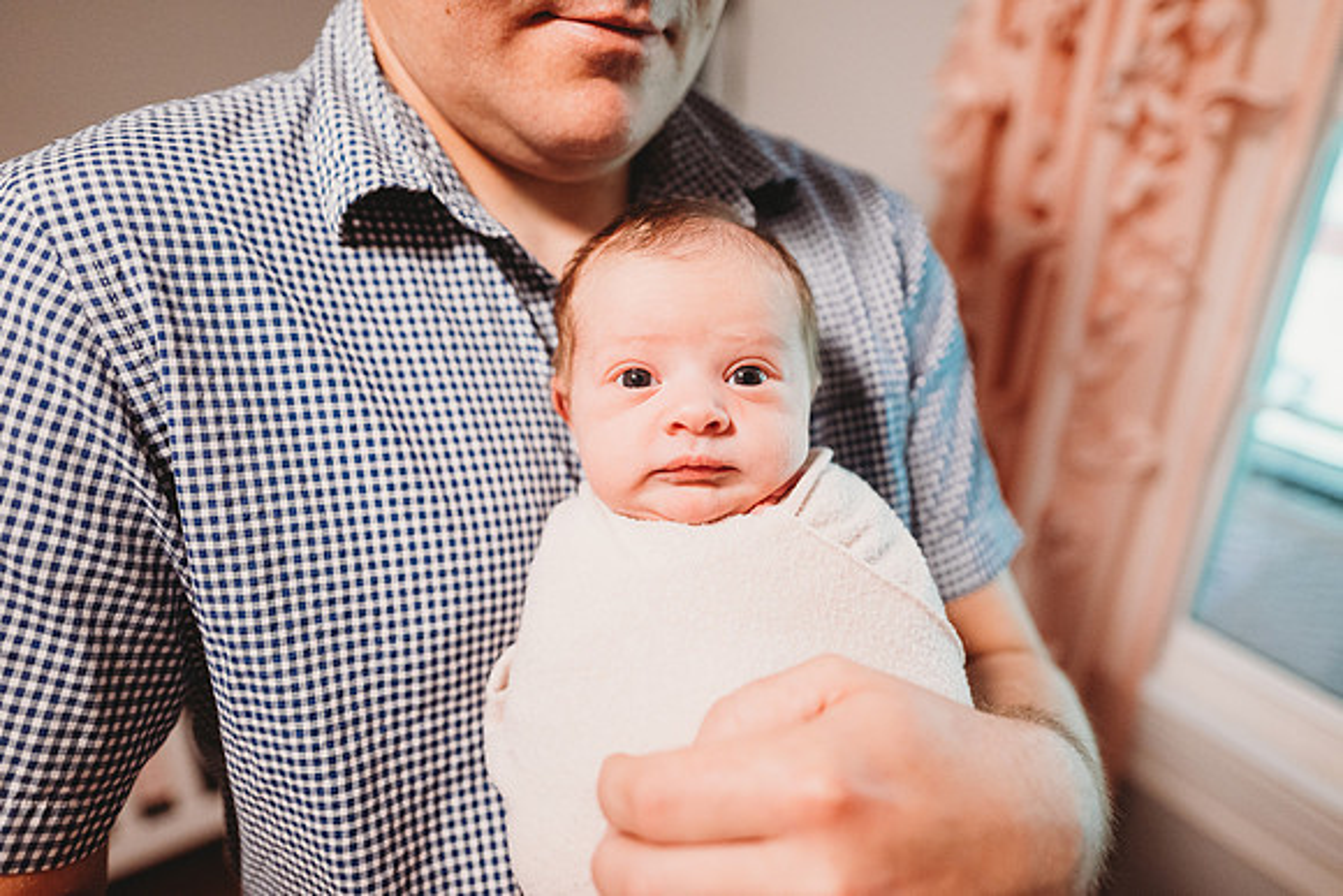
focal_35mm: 24
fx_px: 896
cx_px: 672
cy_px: 448
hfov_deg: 73.7
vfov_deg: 53.2
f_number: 2.2
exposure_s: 1/160
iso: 2000
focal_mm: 24
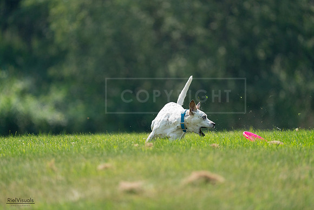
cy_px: 105
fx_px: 4414
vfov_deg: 2.7
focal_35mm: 506
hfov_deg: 4.1
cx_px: 157
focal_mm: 506
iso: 2000
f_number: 6.3
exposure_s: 1/4000
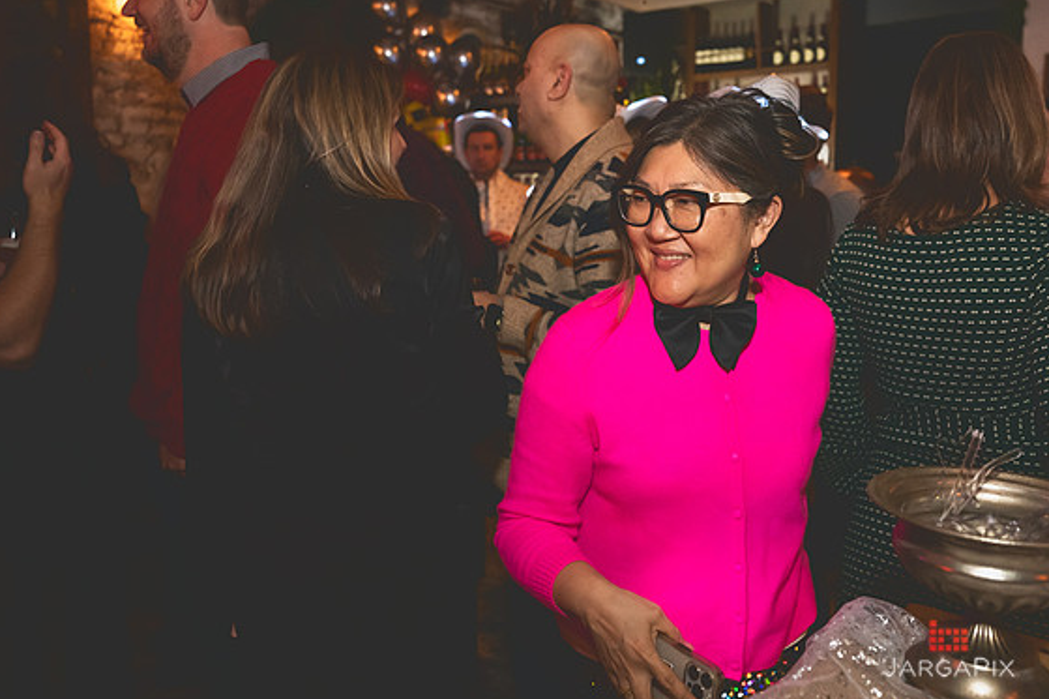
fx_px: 874
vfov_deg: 43.4
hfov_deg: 61.4
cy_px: 285
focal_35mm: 30
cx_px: 626
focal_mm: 24
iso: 3200
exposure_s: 1/100
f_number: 3.2
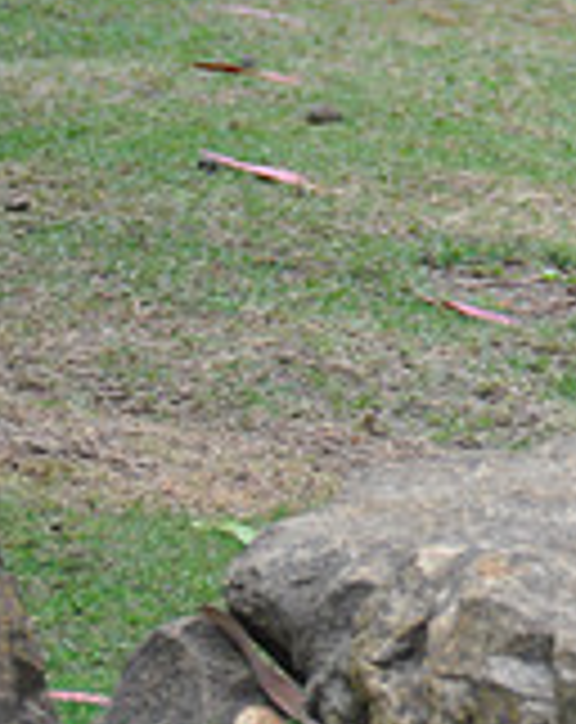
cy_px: 7
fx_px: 32599
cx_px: 1152
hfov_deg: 1.0
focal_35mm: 1524
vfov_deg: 1.3
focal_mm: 300
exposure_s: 1/200
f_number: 5.6
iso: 320
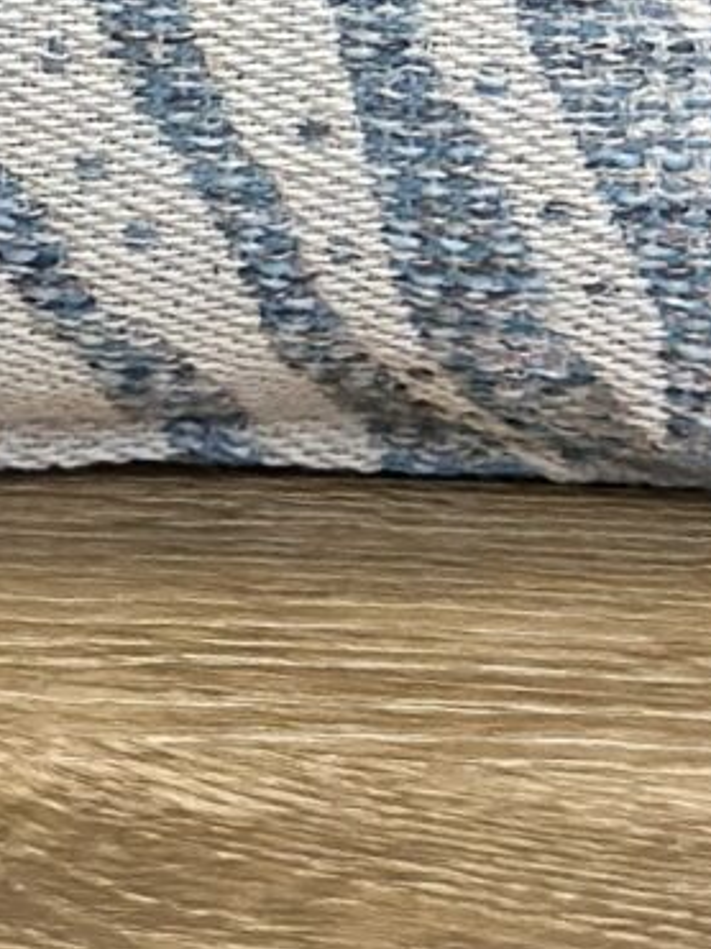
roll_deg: +0.7
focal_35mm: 331
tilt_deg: -17.4
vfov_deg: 5.7
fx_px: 9070
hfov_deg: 4.4
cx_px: -1133
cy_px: -1704
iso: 80
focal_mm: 6.86
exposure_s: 1/256
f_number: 1.78
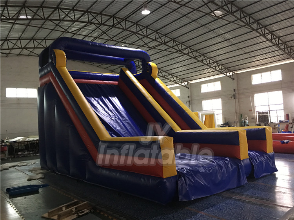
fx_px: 246
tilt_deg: +3.2
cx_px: 147
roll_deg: +3.3
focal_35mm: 29
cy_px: 110
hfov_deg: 61.7
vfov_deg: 48.2
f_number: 2.2
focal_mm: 4.15
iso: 125
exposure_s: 1/8
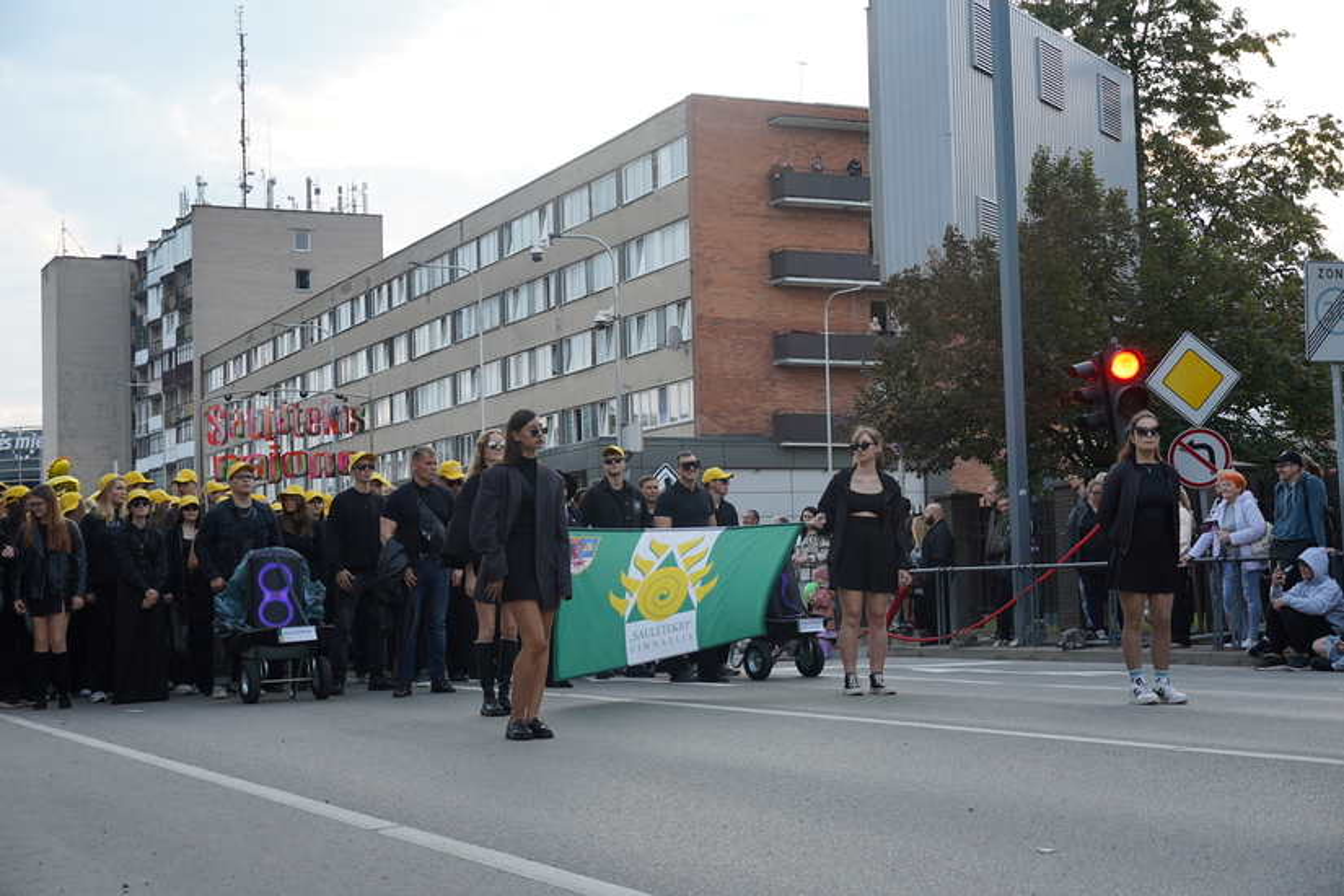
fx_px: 2053
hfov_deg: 36.2
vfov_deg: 24.6
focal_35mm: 55
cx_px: 672
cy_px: 448
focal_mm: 37
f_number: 4.5
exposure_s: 1/60
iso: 200
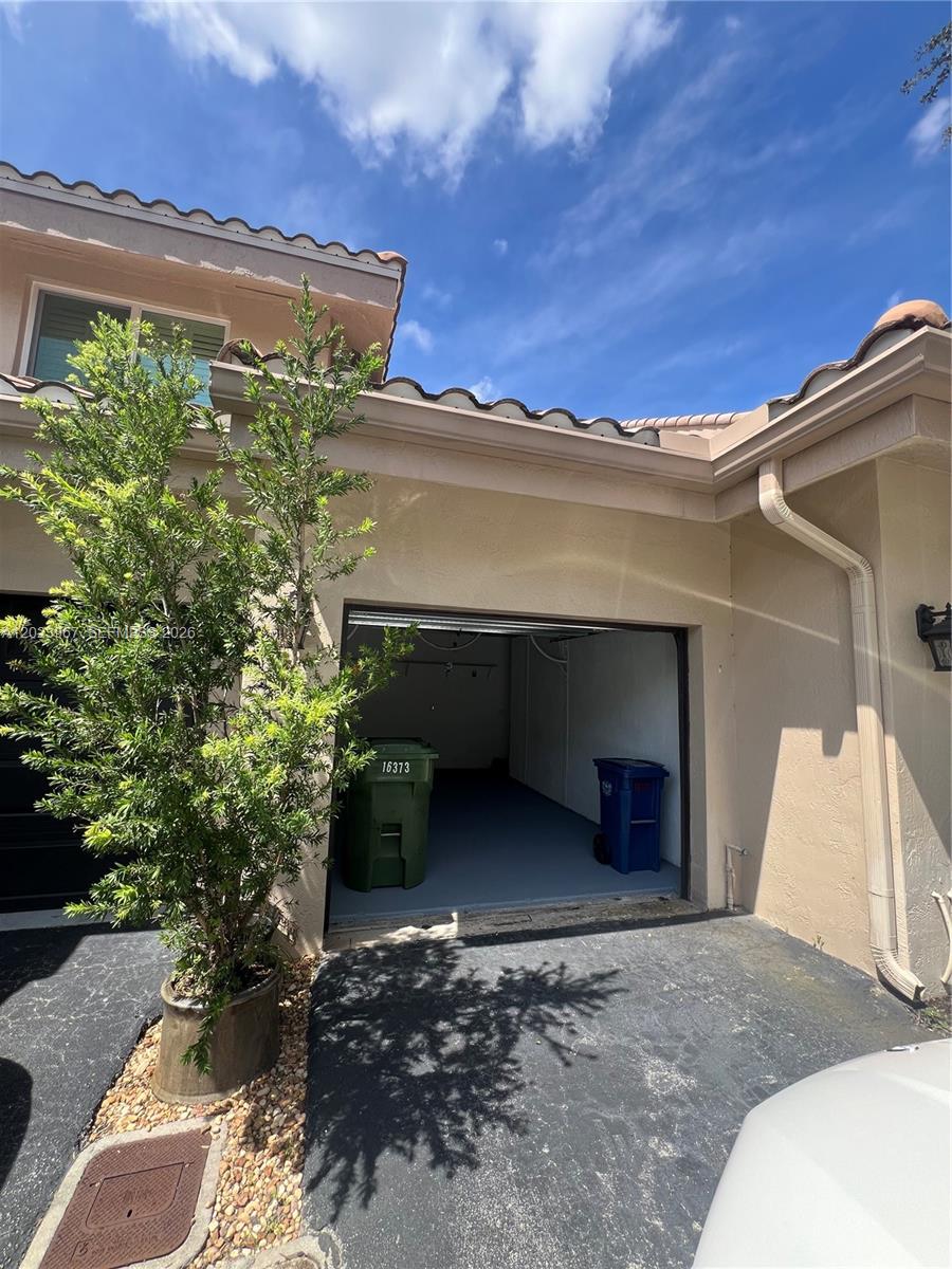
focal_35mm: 13
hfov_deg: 89.9
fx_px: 477
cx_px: 476
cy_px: 634
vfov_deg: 106.2
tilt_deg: +7.4
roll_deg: -1.7
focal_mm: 1.57
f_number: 1.8
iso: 32
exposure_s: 1/464
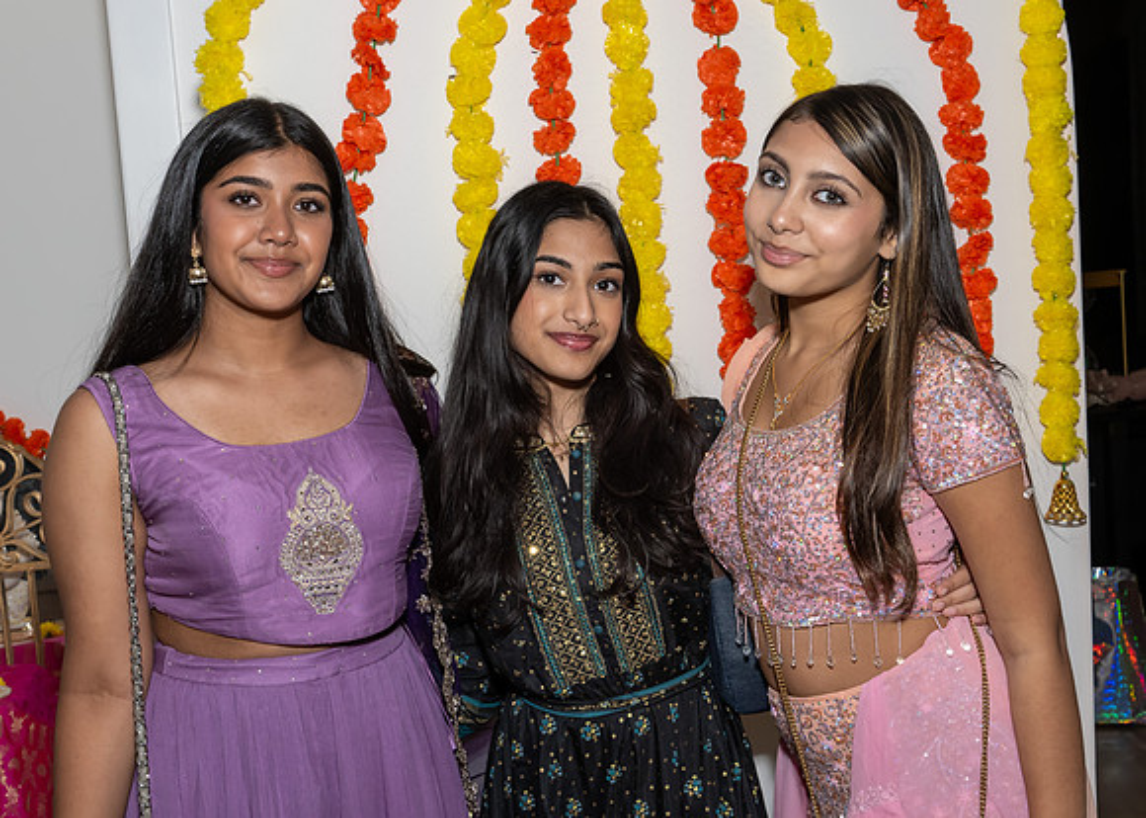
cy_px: 392
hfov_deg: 39.2
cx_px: 629
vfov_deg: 28.5
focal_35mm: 49
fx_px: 1608
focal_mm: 28
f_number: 7.1
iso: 800
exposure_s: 1/250
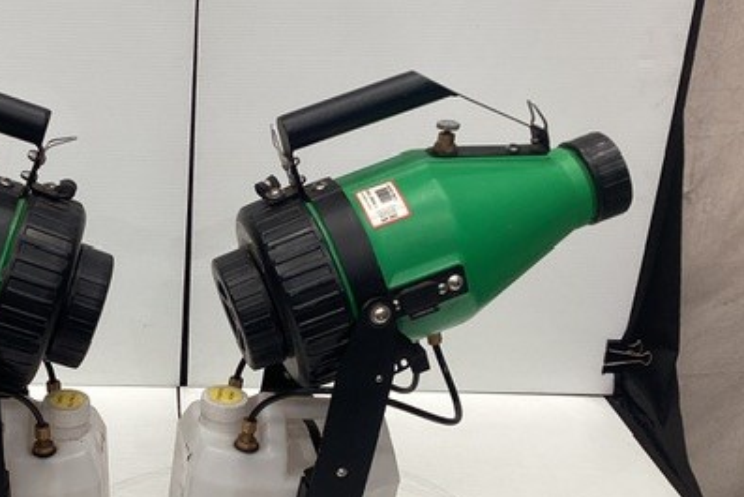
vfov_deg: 25.9
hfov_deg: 36.9
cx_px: 152
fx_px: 1075
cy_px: 328
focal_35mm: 52
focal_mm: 3.3
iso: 50
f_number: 2.4
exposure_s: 1/50
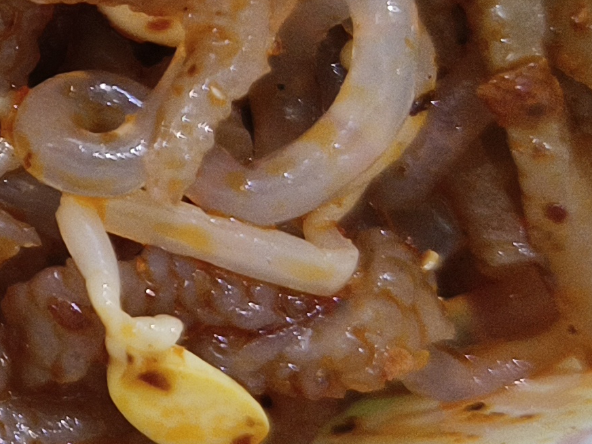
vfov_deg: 13.3
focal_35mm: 108
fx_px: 1847
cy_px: -116
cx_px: -459
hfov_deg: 15.7
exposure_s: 1/33.3
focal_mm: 5.56
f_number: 1.88
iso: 1420
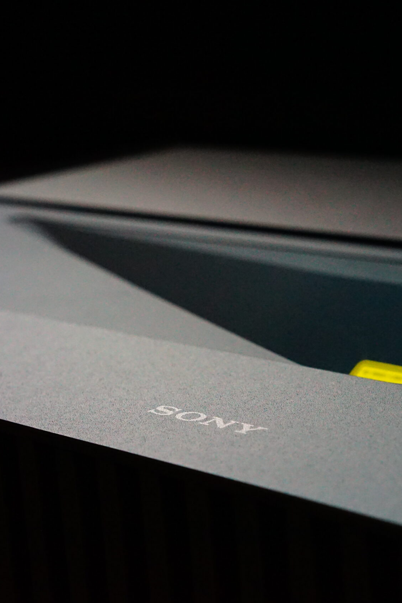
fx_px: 1390
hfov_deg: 16.4
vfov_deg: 24.5
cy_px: 301
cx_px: 236
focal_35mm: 83
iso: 6400
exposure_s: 1/50
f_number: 6.3
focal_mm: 55
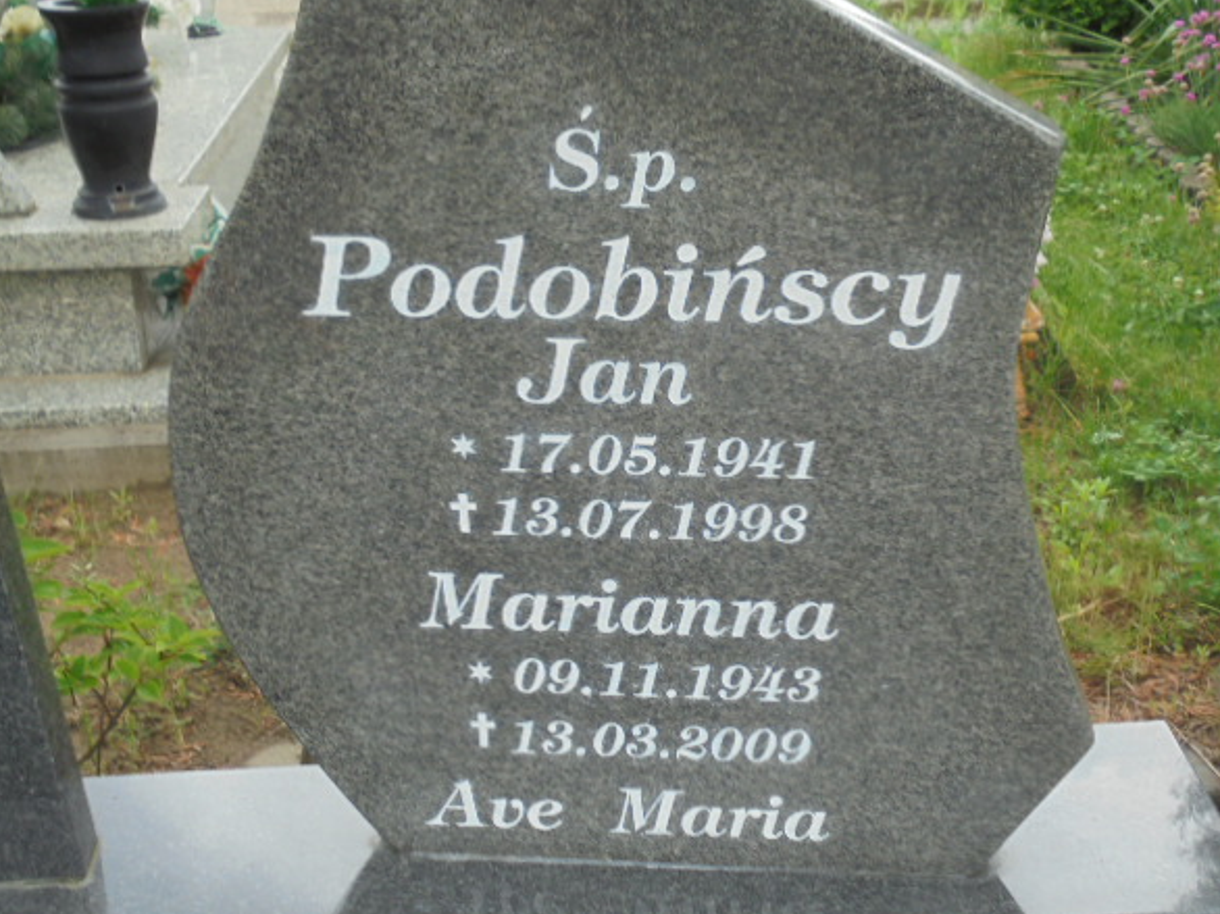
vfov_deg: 30.9
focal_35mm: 47
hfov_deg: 40.4
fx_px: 1656
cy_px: 446
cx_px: 656
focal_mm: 7.8
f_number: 4.5
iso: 100
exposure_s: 1/100
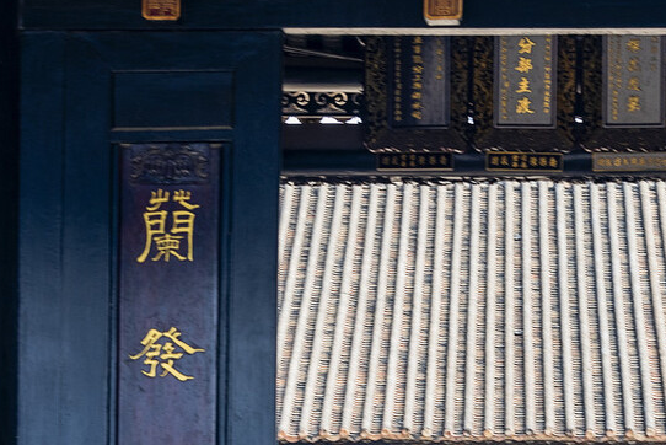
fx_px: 2869
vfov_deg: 8.8
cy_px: 465
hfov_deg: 13.2
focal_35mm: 155
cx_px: 553
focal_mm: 70
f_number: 8
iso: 400
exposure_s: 1/40
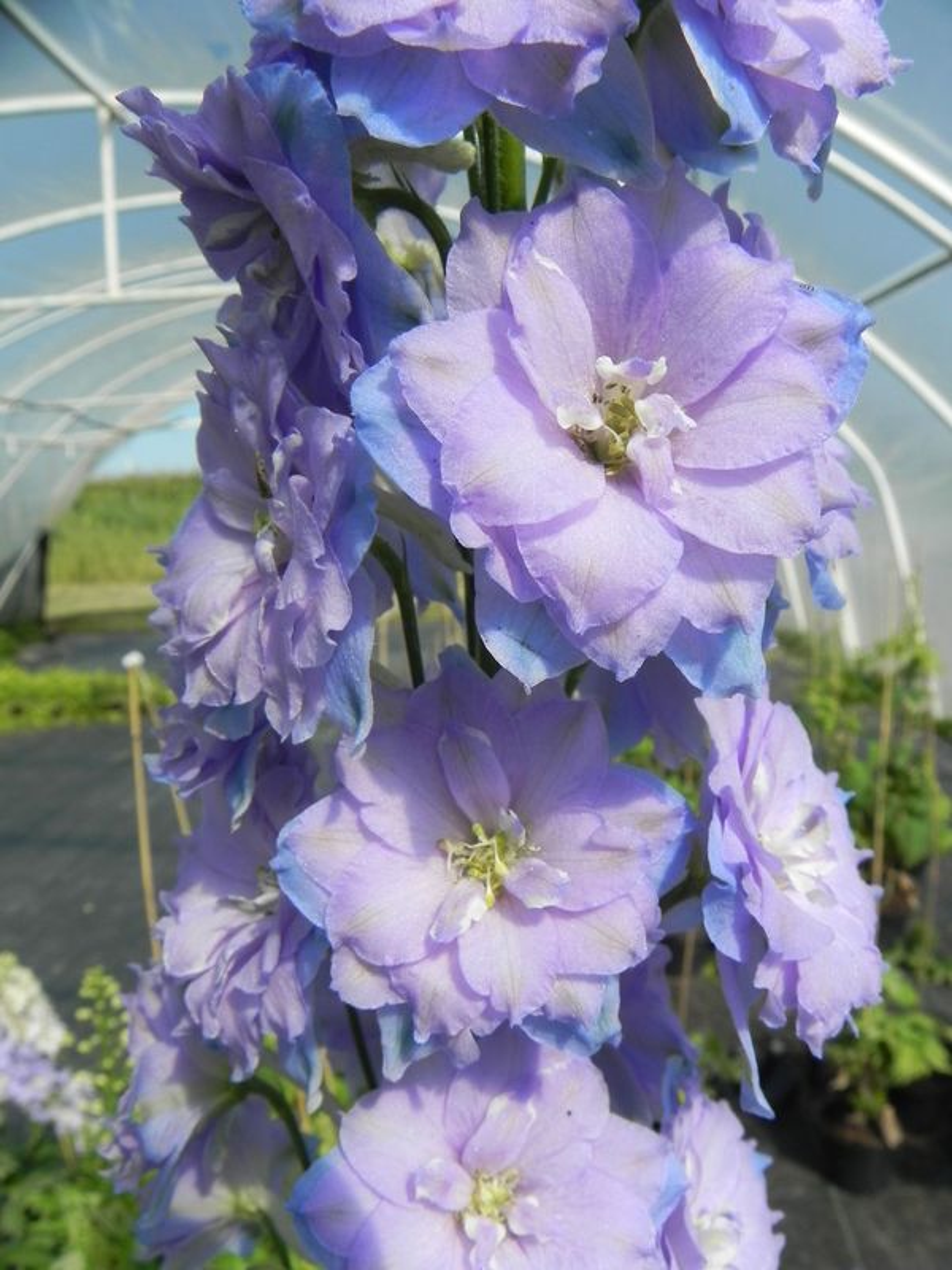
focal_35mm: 26
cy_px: 635
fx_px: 953
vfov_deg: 67.3
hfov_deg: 53.1
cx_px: 476
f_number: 5.6
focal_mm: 4.6
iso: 160
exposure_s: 1/800
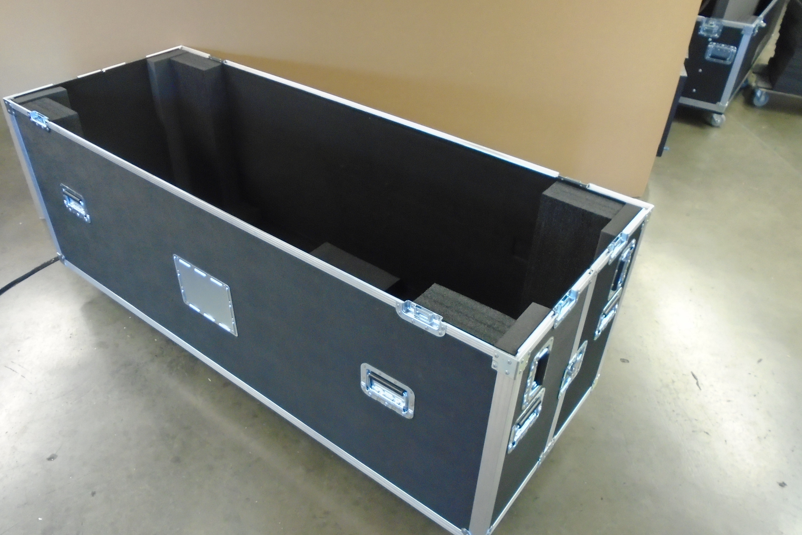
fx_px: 624
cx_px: 388
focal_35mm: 28
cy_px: 280
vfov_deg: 46.4
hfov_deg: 65.5
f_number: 3.2
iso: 400
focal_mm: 4.6
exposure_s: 1/8
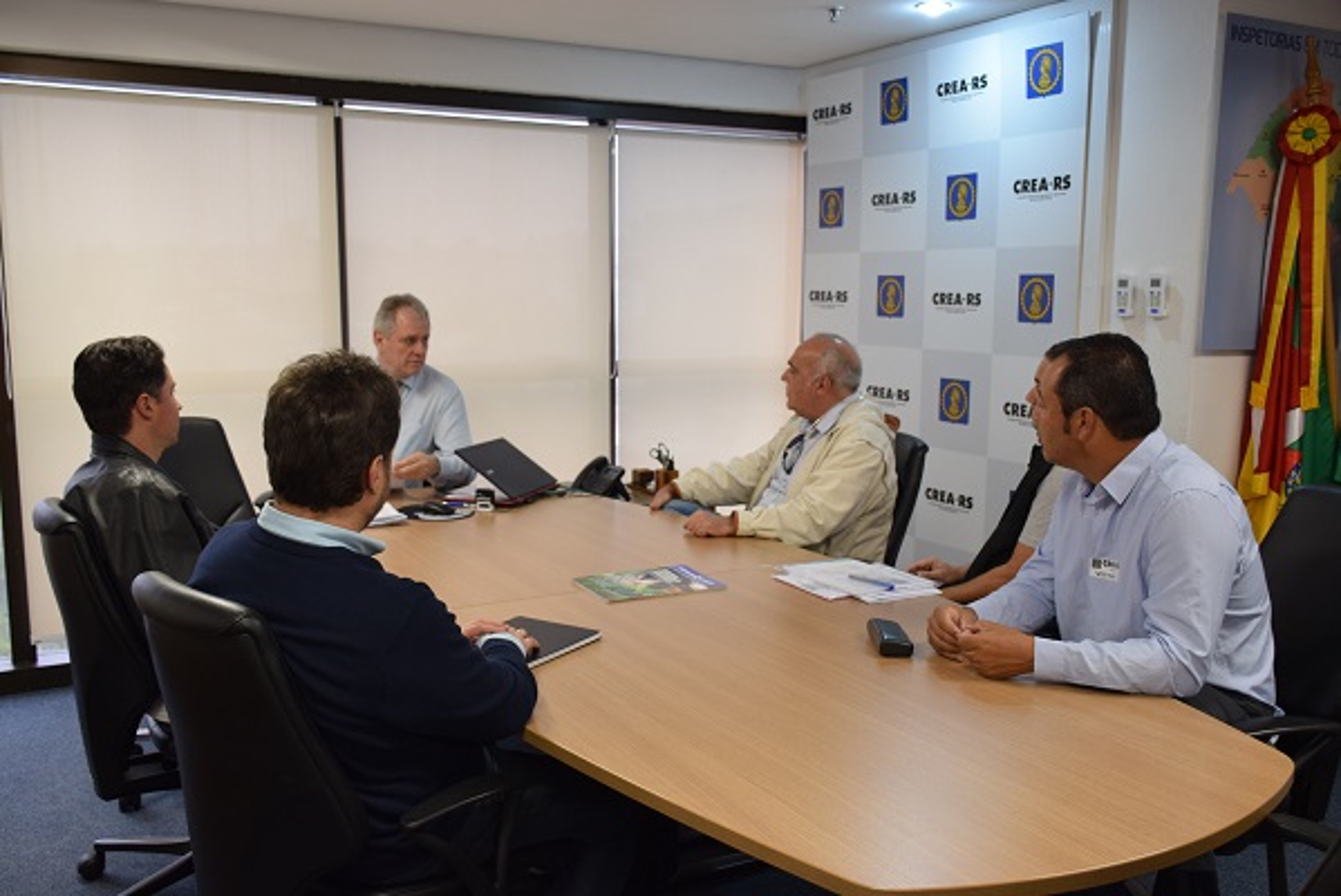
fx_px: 1230
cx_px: 670
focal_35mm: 33
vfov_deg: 40.0
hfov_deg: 57.2
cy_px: 448
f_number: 4
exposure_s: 1/60
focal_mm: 22
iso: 640
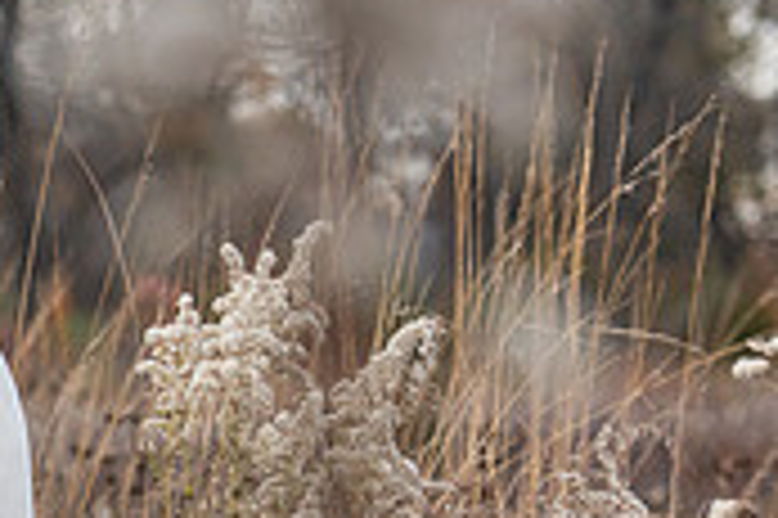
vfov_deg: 3.8
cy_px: 370
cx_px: -240
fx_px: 7794
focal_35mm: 361
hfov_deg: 5.7
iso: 400
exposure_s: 1/200
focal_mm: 98
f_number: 4
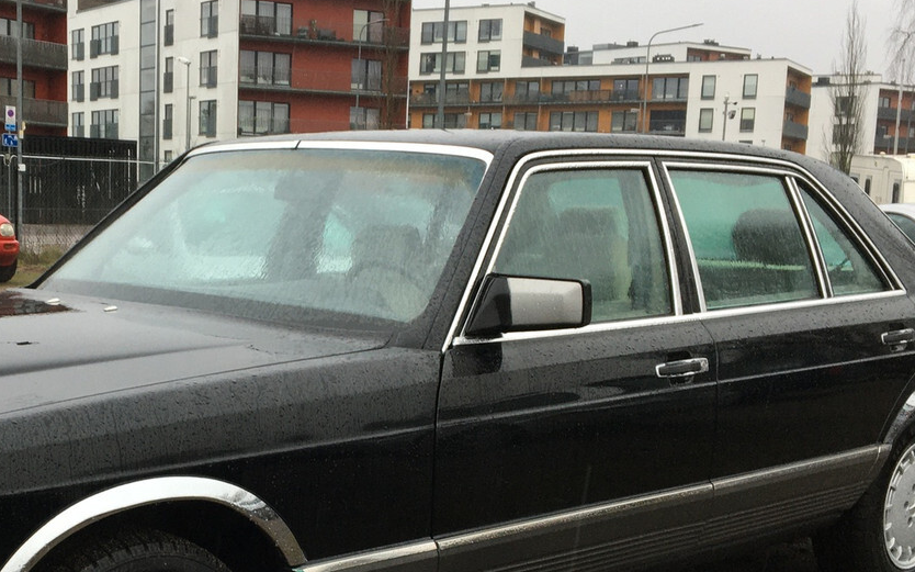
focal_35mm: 59
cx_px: 257
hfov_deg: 34.0
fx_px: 1471
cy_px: 440
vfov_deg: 21.8
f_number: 2.2
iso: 40
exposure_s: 1/100
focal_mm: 4.15
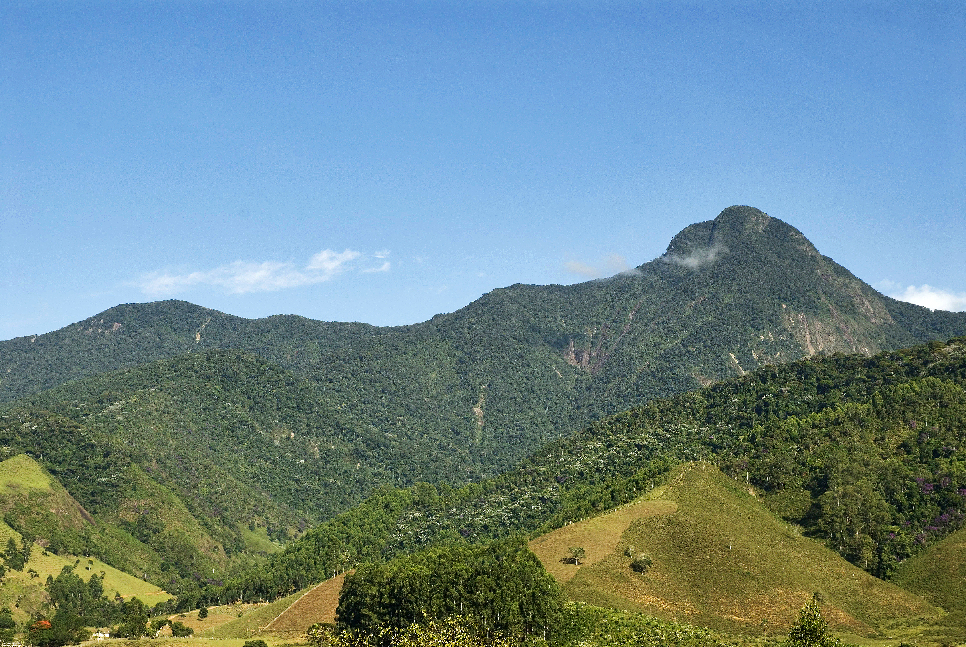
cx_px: 483
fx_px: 1773
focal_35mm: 66
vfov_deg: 20.7
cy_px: 324
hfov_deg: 30.5
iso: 100
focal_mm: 44
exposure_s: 1/160
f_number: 10
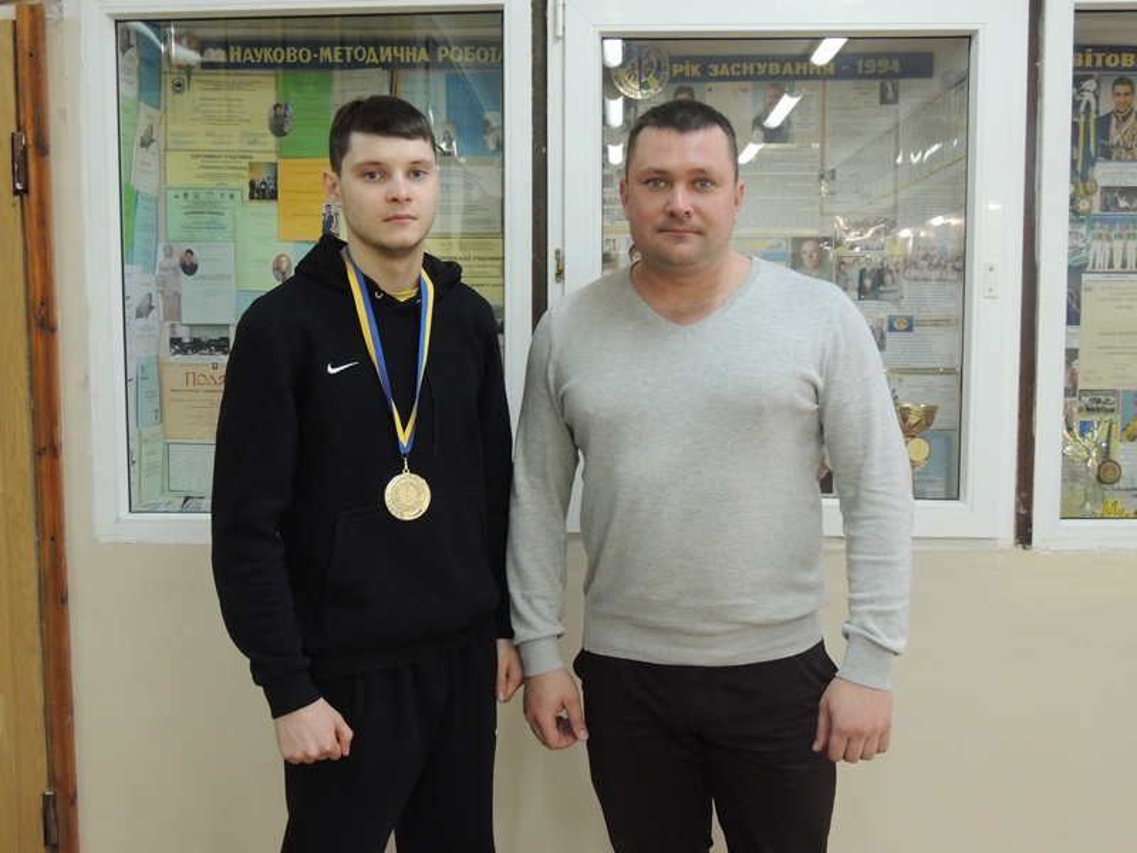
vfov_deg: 40.7
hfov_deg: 52.6
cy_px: 426
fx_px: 1150
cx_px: 568
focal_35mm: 35
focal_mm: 6.2
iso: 640
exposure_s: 1/13
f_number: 3.3
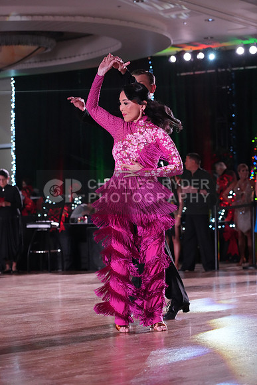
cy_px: 192
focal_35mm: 105
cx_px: 128
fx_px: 1124
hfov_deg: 13.0
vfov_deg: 19.5
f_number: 5
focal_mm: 105
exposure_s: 1/320
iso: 5000
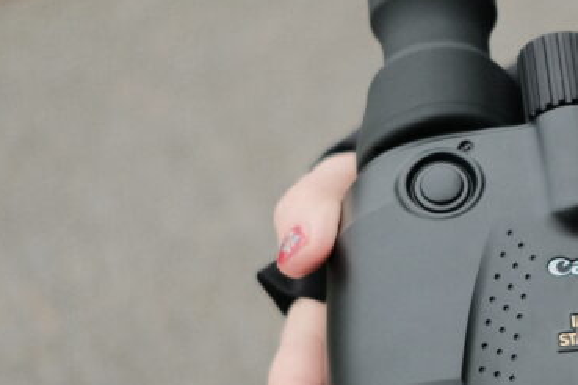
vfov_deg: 14.1
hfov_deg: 20.5
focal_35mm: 97
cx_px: 544
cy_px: 253
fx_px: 1557
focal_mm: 23
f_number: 2
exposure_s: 1/1000
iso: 800
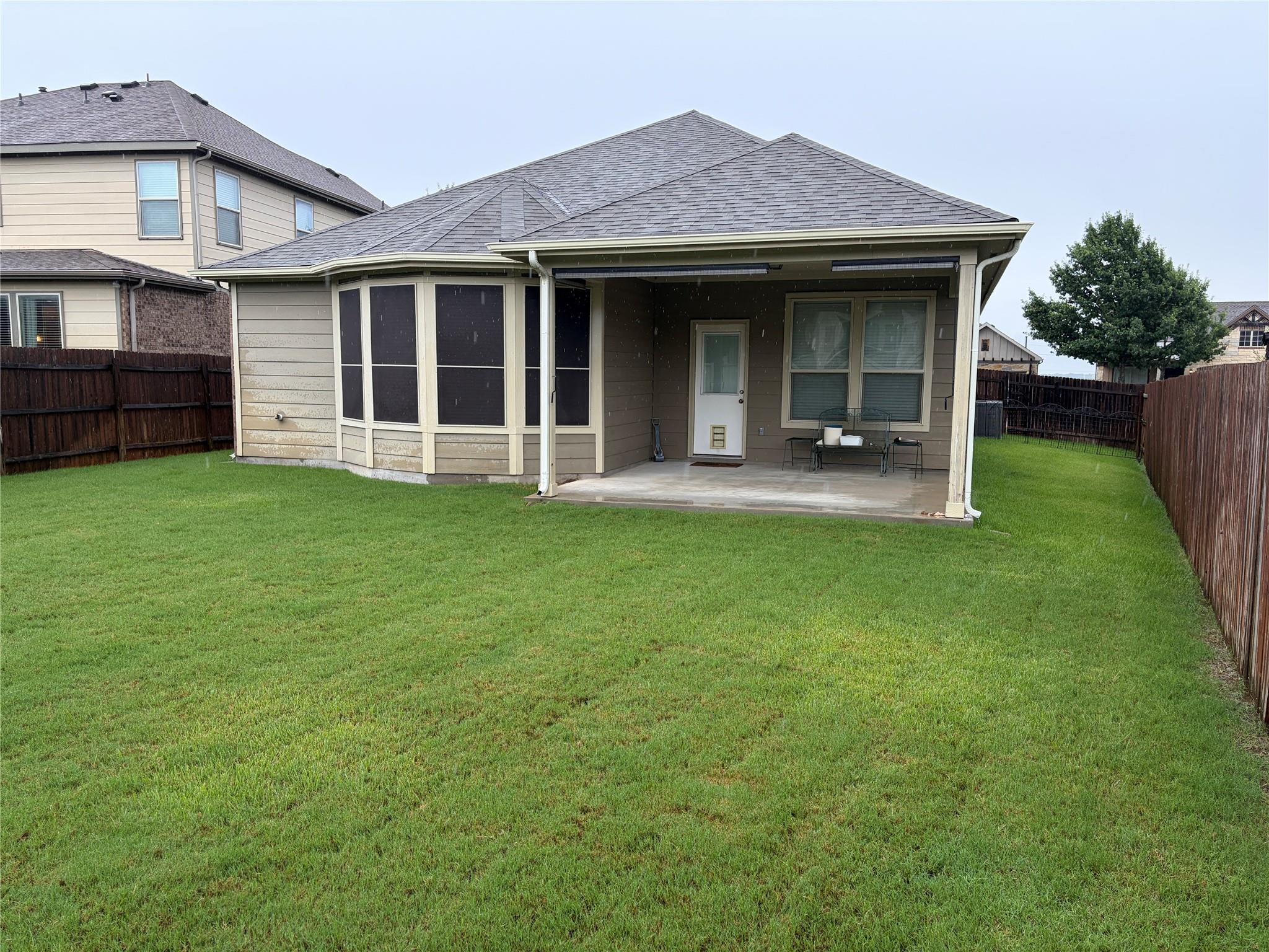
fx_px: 953
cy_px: 476
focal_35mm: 26
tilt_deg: -6.3
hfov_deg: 67.3
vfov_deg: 53.1
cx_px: 634
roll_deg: -1.3
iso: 50
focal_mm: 5.96
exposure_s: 1/581
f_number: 1.6
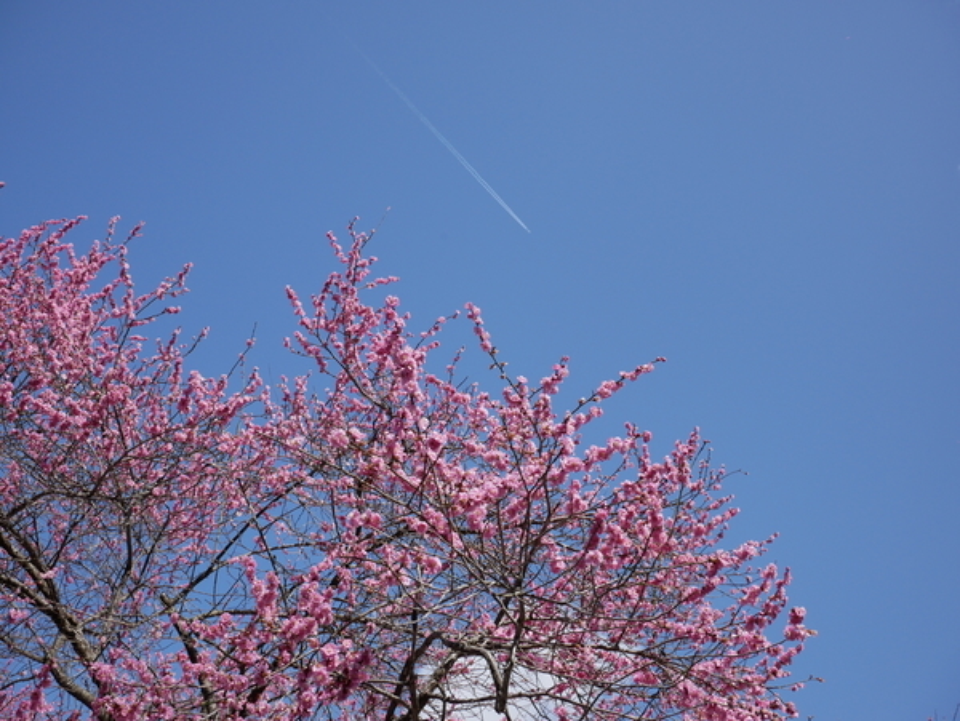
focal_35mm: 36
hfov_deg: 51.3
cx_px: 480
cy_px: 360
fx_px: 999
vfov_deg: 39.7
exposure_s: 1/400
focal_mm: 18
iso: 200
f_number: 8
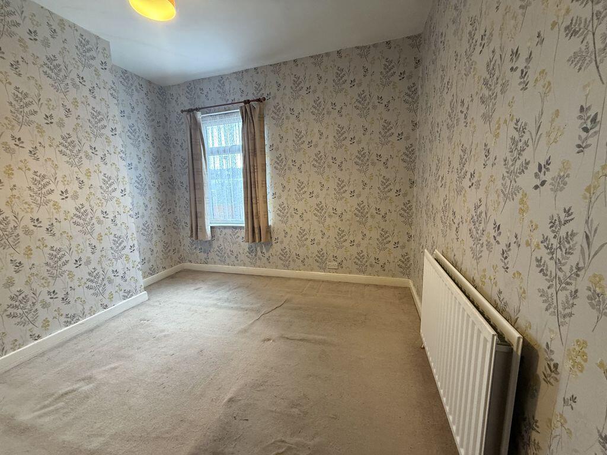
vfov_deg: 85.7
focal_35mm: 14
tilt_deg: -9.2
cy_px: 228
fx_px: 245
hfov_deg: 102.1
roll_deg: +1.7
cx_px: 304
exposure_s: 1/50
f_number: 2.2
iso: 400
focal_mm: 2.22
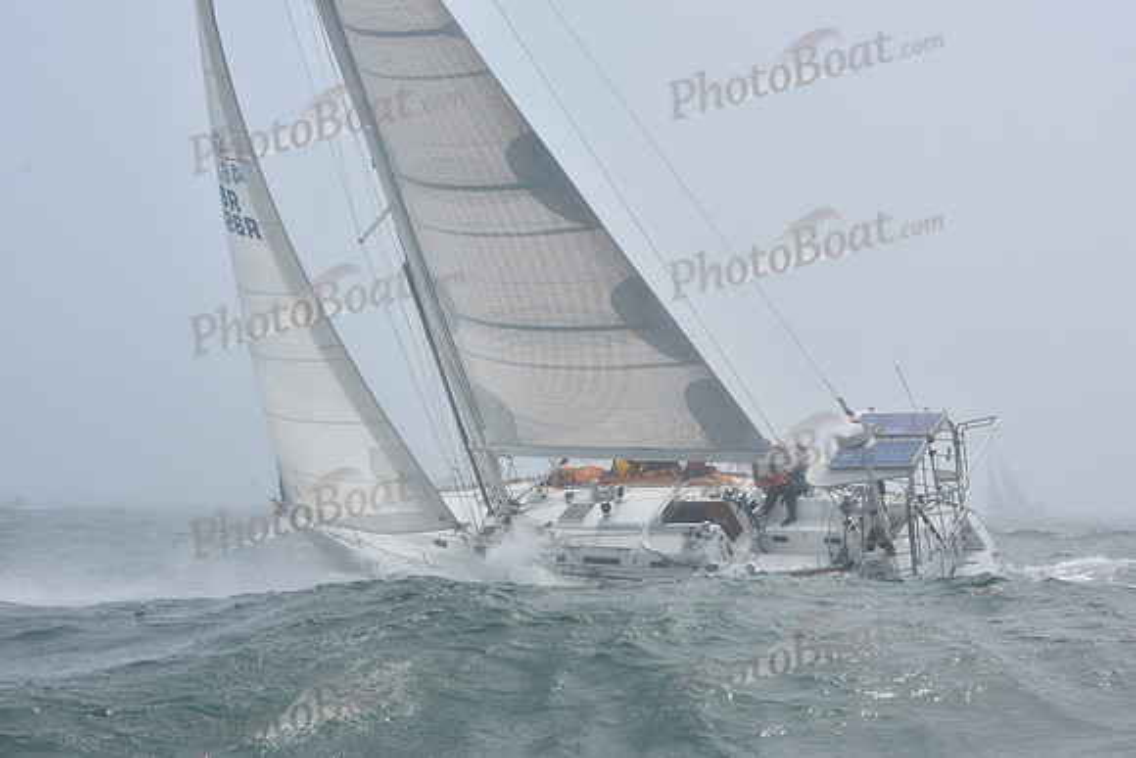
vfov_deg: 19.5
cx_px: 568
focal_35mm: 70
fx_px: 2209
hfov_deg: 28.8
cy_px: 379
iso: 320
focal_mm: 70
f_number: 11
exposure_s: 1/800
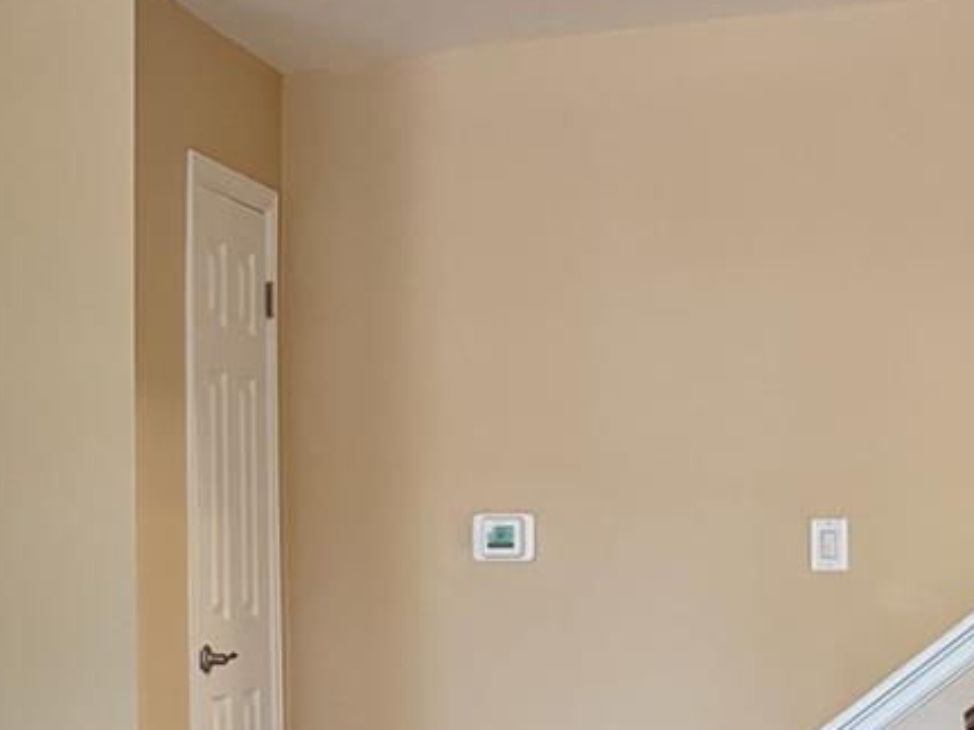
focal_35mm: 80
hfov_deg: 22.8
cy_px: 534
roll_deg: +0.7
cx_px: -140
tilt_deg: -0.3
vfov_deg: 18.3
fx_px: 2251
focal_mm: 6.76
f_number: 1.78
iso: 800
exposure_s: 1/30
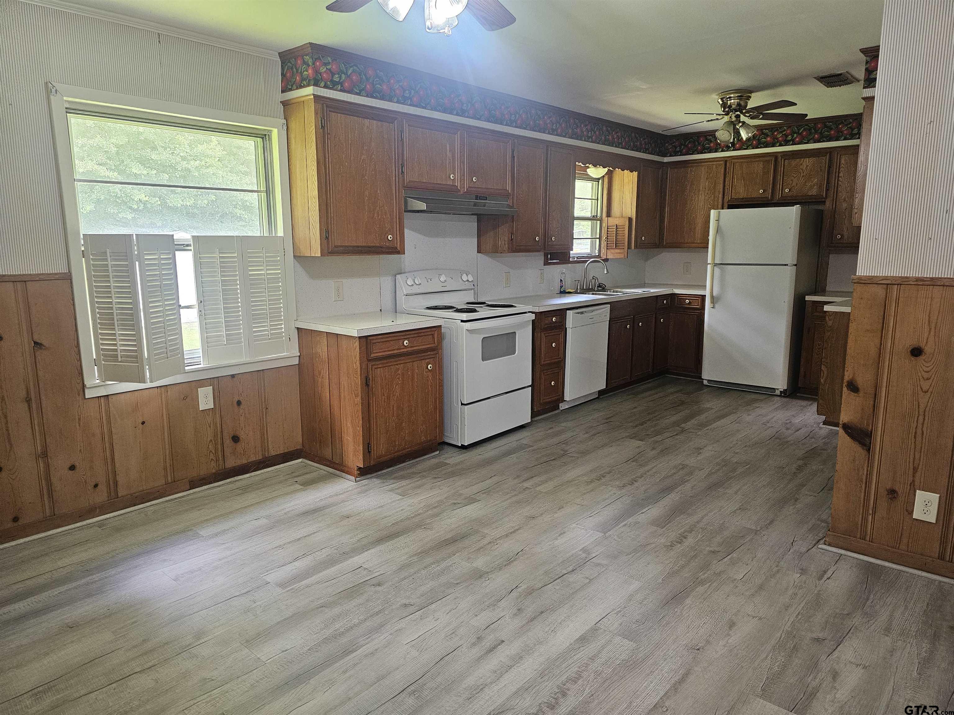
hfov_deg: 73.9
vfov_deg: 58.9
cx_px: 477
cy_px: 358
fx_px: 634
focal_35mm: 23
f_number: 1.7
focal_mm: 6.3
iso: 500
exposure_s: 1/120
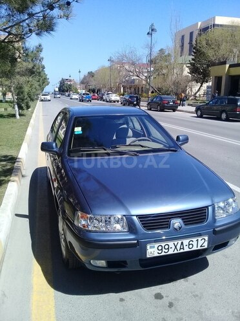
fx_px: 287
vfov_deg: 58.4
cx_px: 120
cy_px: 160
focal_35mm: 31
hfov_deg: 45.4
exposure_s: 1/873
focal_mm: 3.3
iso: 50
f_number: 2.2
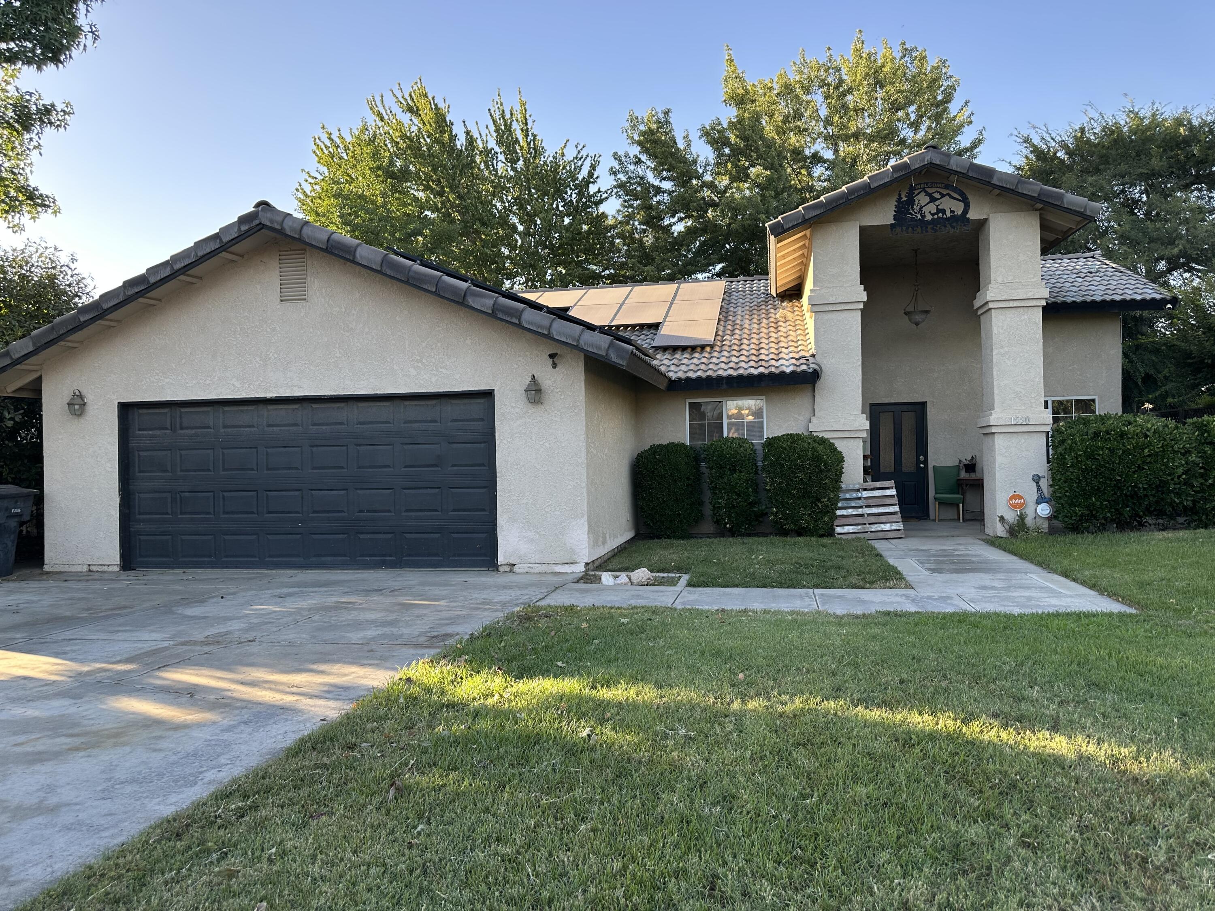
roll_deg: +1.4
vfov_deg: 56.8
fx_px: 842
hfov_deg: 71.6
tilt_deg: -0.3
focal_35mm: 24
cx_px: 608
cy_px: 456
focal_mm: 6.86
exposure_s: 1/431
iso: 80
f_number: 1.78
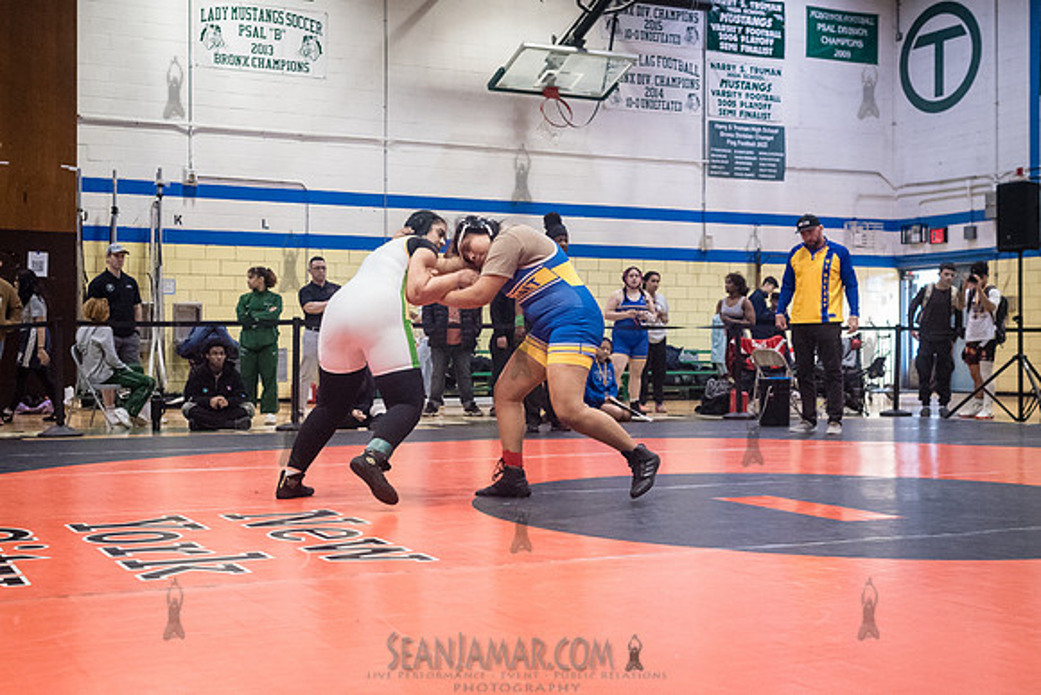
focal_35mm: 46
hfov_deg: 42.8
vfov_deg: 29.3
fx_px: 1328
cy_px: 342
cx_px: 475
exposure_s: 1/400
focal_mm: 35
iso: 8000
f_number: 4
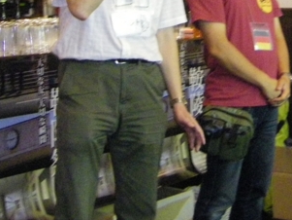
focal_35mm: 101
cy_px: -66
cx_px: 224
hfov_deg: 19.3
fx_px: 852
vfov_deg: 14.1
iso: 800
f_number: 3.5
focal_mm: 6.3
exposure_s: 1/50
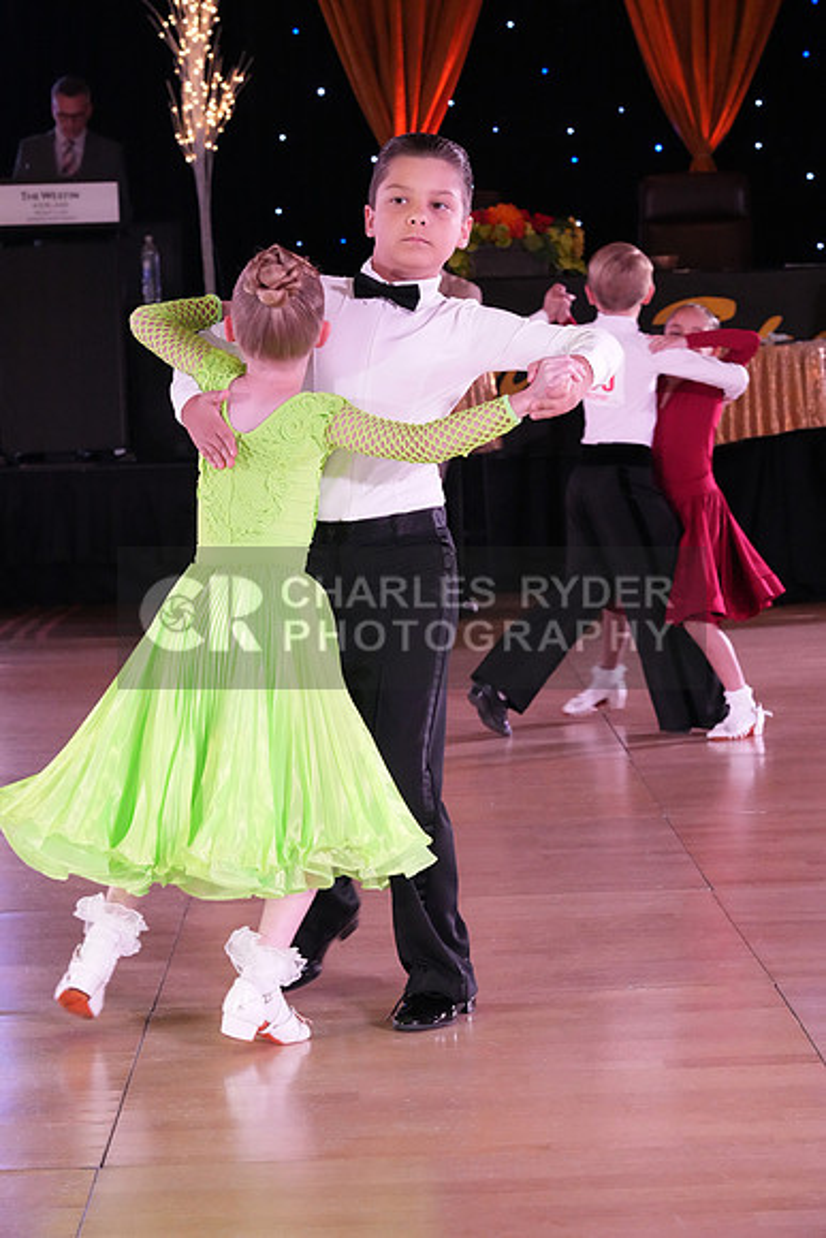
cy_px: 619
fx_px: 3130
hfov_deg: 15.0
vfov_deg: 22.4
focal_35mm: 91
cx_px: 413
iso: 8000
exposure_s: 1/250
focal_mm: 91
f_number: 9
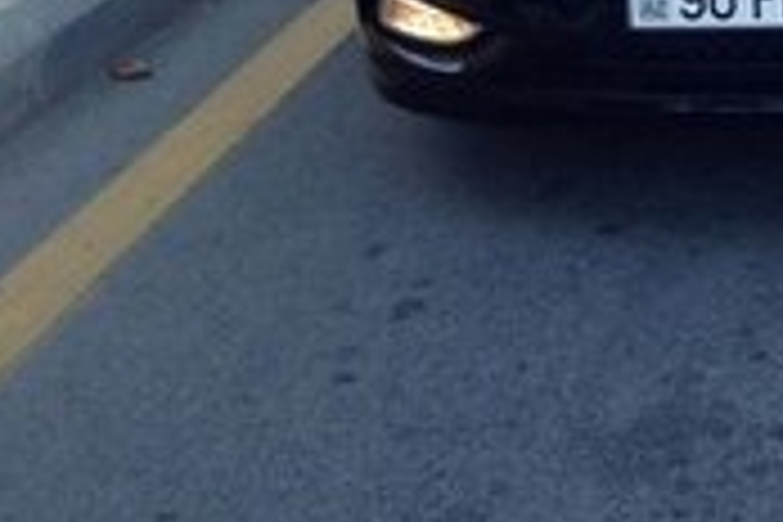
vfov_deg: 13.0
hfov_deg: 20.3
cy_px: -338
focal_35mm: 98
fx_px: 2131
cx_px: 756
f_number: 2.4
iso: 50
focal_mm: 4.12
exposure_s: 1/221
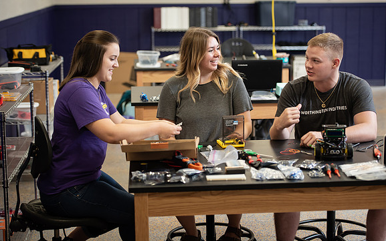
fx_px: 863
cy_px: 112
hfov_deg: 25.2
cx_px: 193
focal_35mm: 82
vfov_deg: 15.9
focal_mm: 80
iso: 800
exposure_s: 1/200
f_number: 3.2
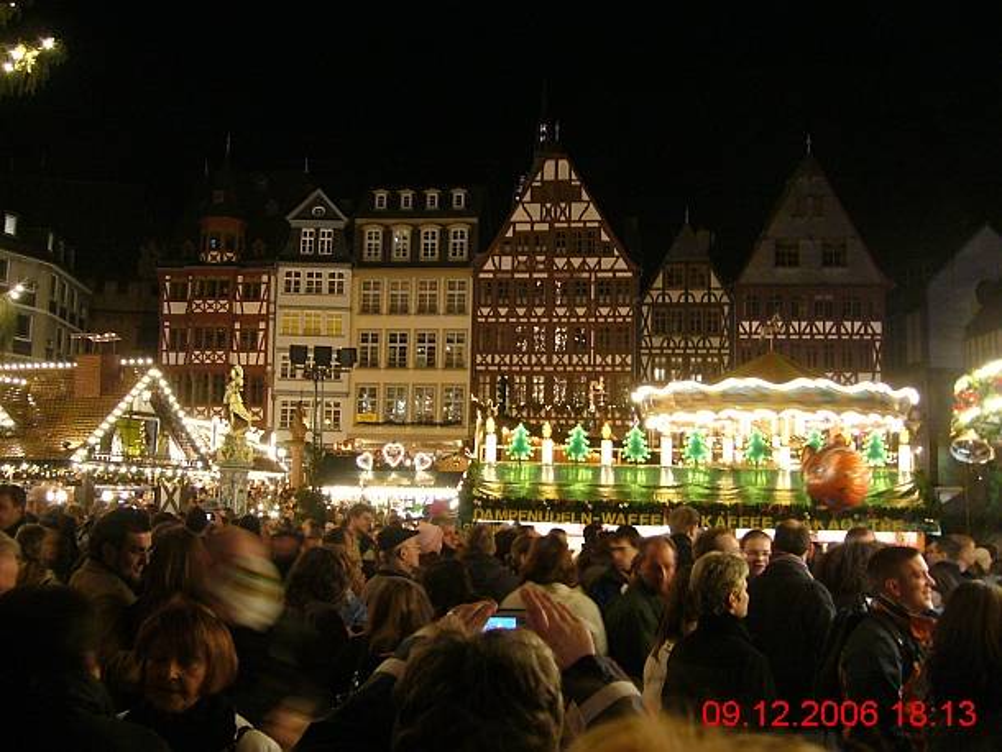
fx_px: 1014
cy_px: 376
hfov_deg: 52.6
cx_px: 501
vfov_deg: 40.7
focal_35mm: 35
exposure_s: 1/8
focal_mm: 5.8
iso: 200
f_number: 2.8
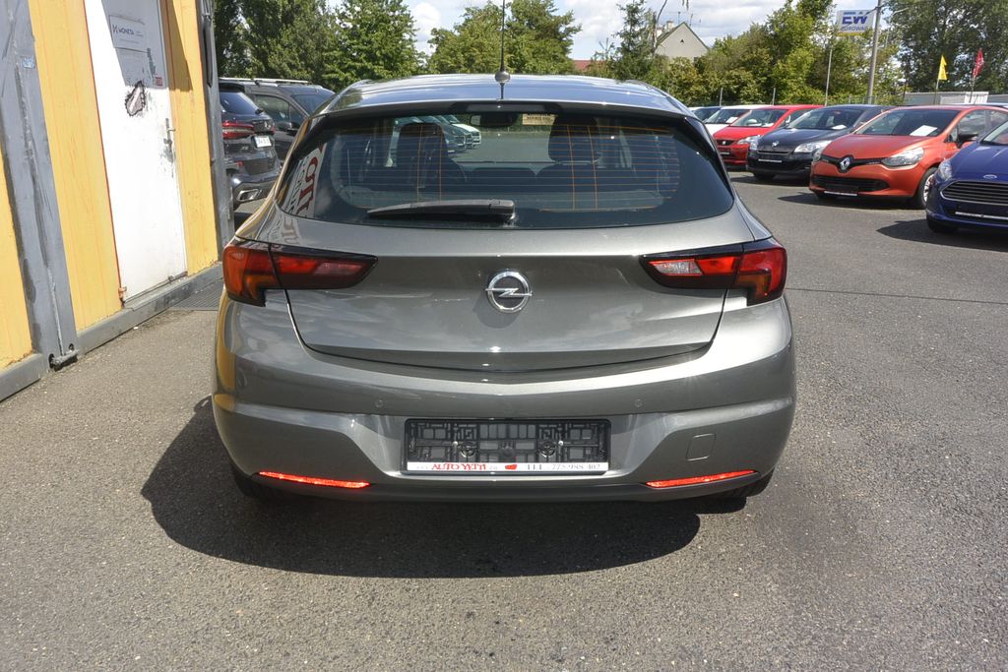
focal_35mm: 27
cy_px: 336
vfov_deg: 47.9
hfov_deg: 67.4
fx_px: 756
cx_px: 504
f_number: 9
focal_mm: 10
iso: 160
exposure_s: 1/250
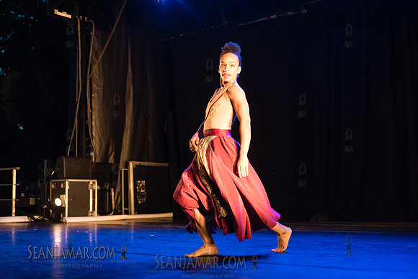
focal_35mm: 50
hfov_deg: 39.6
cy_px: 140
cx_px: 209
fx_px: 581
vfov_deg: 27.0
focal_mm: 50
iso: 5000
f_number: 2.8
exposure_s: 1/250
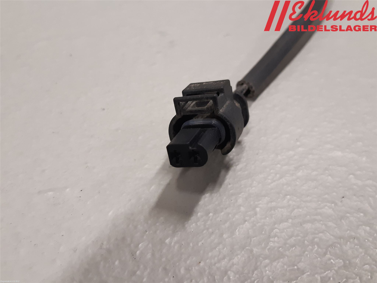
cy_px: 142
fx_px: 283
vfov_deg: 53.1
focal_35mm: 26
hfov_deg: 67.3
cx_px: 188
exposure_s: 1/50
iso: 160
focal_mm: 3.93
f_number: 1.7
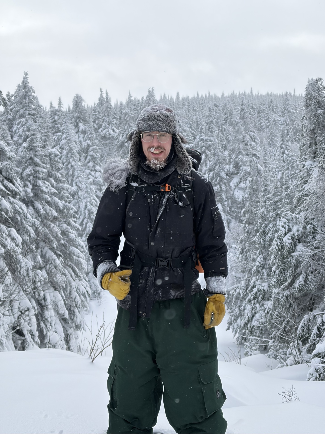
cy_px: 217
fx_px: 651
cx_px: 162
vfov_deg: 36.8
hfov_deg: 28.0
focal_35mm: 52
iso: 32
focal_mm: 5.96
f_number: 1.6
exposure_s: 1/1626
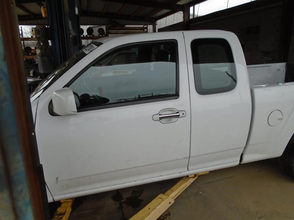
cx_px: 147
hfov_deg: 67.3
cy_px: 110
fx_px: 221
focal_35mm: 26
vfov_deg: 53.1
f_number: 3.2
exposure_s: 1/250
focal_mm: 4.6
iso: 100
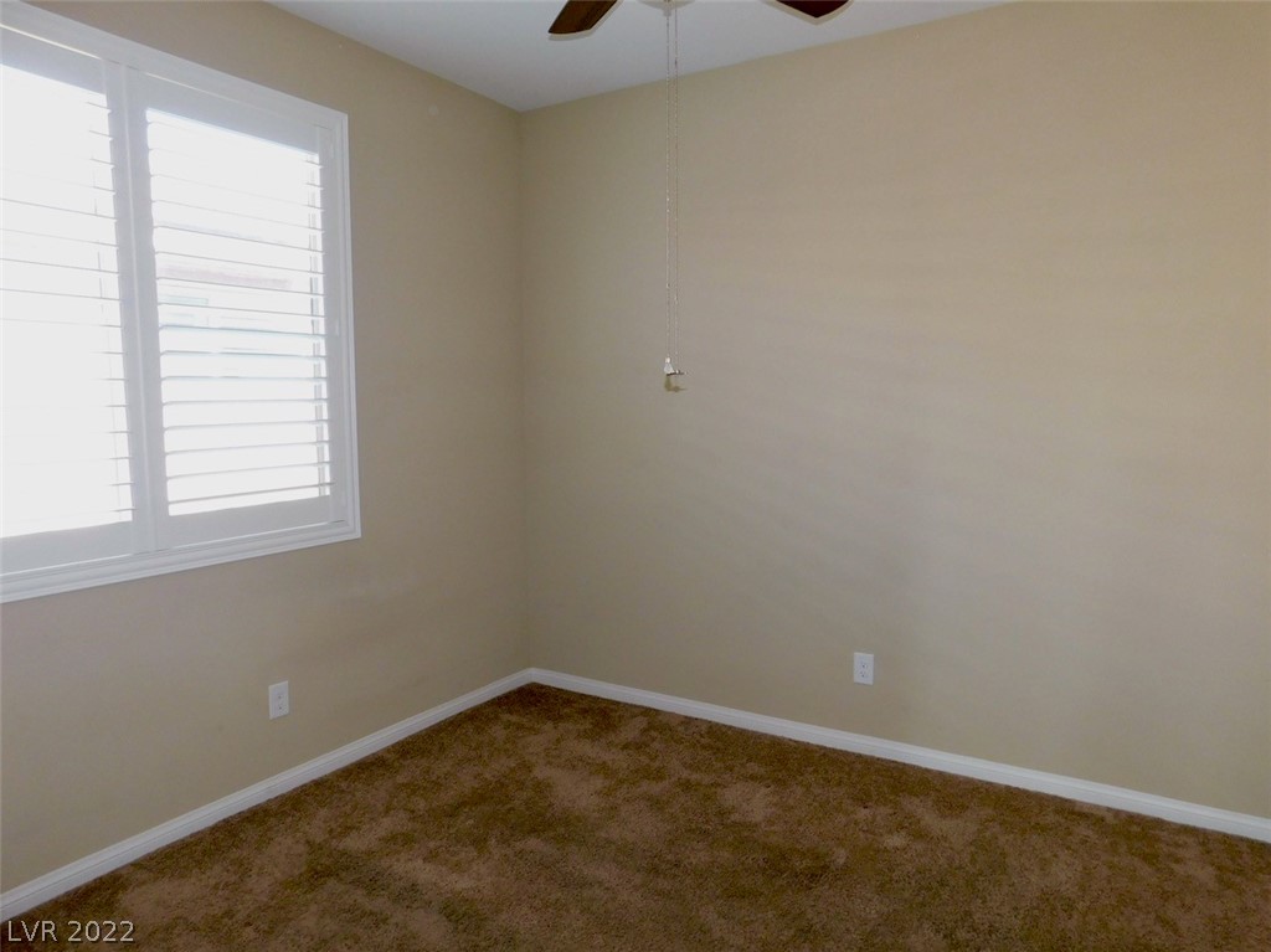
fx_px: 844
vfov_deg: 58.8
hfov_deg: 74.0
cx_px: 636
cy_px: 476
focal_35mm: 23
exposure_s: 1/30
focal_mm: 4
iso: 200
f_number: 3
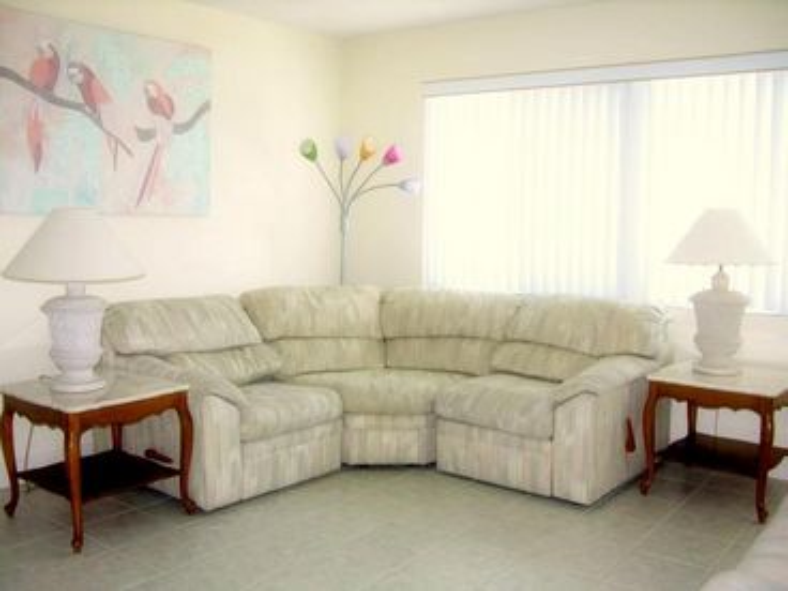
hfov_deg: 52.6
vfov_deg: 40.7
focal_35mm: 35
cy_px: 296
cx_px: 394
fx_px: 797
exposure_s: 1/45.3
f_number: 2.8
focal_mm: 8.9
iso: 50
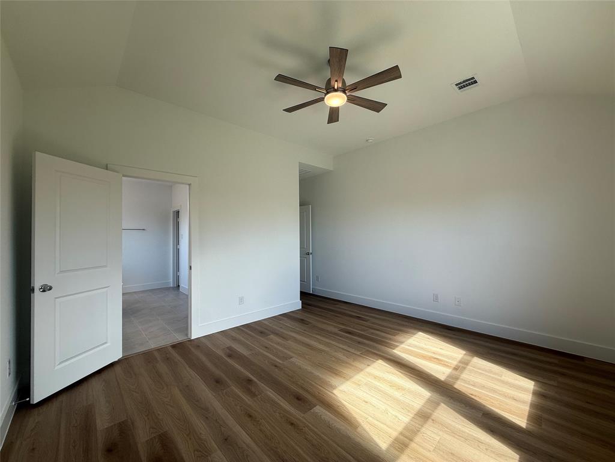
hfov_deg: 102.1
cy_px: 231
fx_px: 249
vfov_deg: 85.7
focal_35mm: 14
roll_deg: +0.5
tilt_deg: +0.9
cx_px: 308
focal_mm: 2.22
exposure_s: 1/151
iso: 50
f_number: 2.2
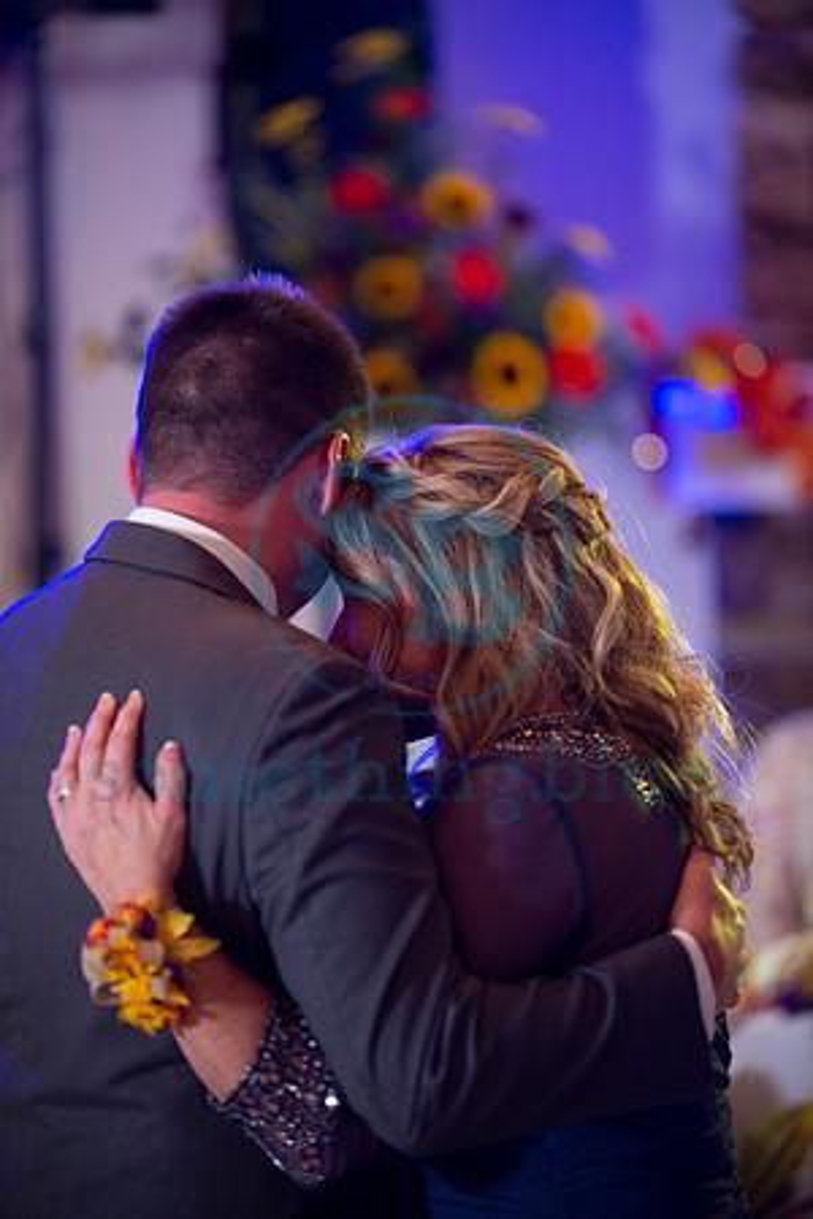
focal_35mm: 145
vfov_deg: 14.2
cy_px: 610
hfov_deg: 9.5
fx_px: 4911
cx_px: 406
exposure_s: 1/200
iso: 1600
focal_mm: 145
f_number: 2.8
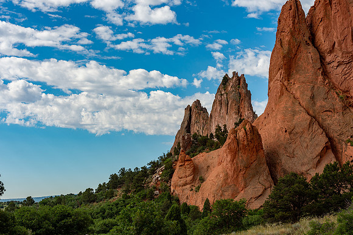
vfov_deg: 19.4
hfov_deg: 28.9
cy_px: 118
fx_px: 686
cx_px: 176
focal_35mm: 70
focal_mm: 70
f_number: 9
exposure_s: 1/800
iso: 220
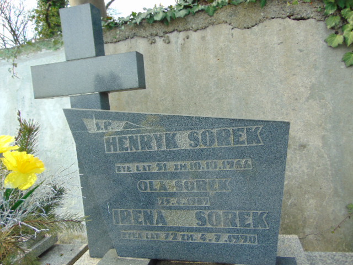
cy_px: 132
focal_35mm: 25
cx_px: 176
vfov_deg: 54.9
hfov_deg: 69.4
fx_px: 255
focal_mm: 4.5
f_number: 3
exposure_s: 1/200
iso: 80
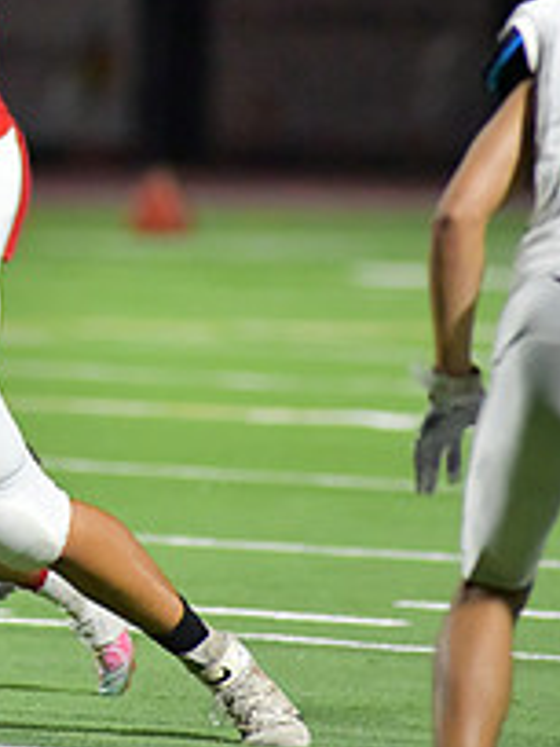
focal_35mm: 819
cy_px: 170
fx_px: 17666
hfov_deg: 1.8
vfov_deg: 2.4
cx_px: -275
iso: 9000
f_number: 4
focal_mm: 300
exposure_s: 1/1250
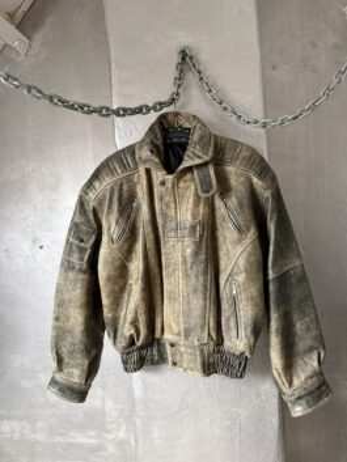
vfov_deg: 71.6
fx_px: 321
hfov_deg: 56.8
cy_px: 231
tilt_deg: -0.7
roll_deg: +0.9
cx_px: 174
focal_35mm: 24
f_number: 1.78
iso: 800
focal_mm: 6.76
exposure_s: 1/60
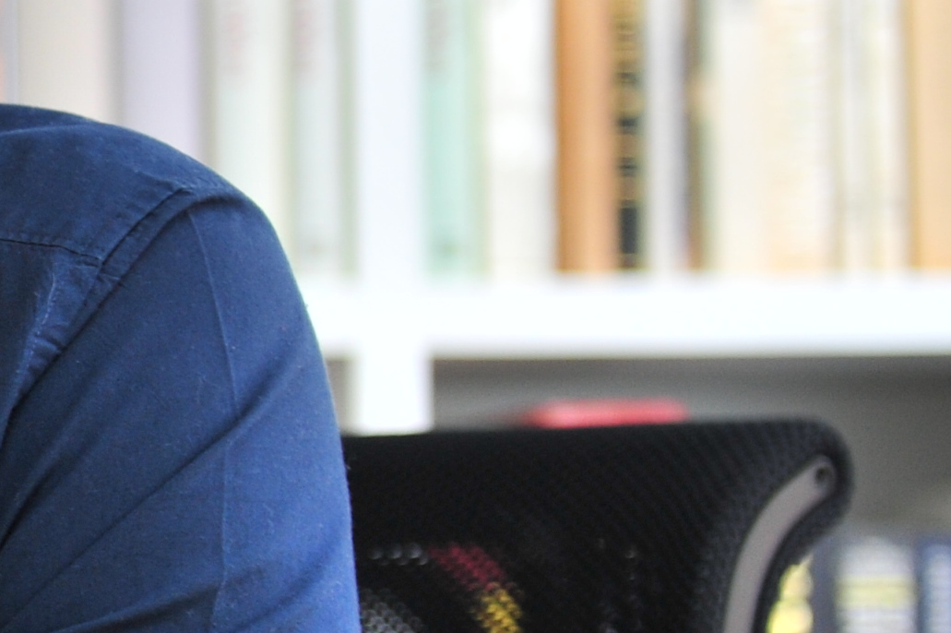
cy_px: 488
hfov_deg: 8.9
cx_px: -473
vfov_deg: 6.0
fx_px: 5993
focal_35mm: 227
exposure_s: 1/100
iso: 640
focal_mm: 55
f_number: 2.8
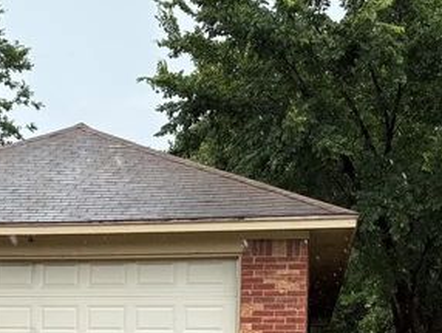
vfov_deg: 15.4
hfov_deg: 20.4
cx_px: 0
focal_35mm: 93
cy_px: 395
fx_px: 1188
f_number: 1.6
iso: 50
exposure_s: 1/1451
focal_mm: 5.96
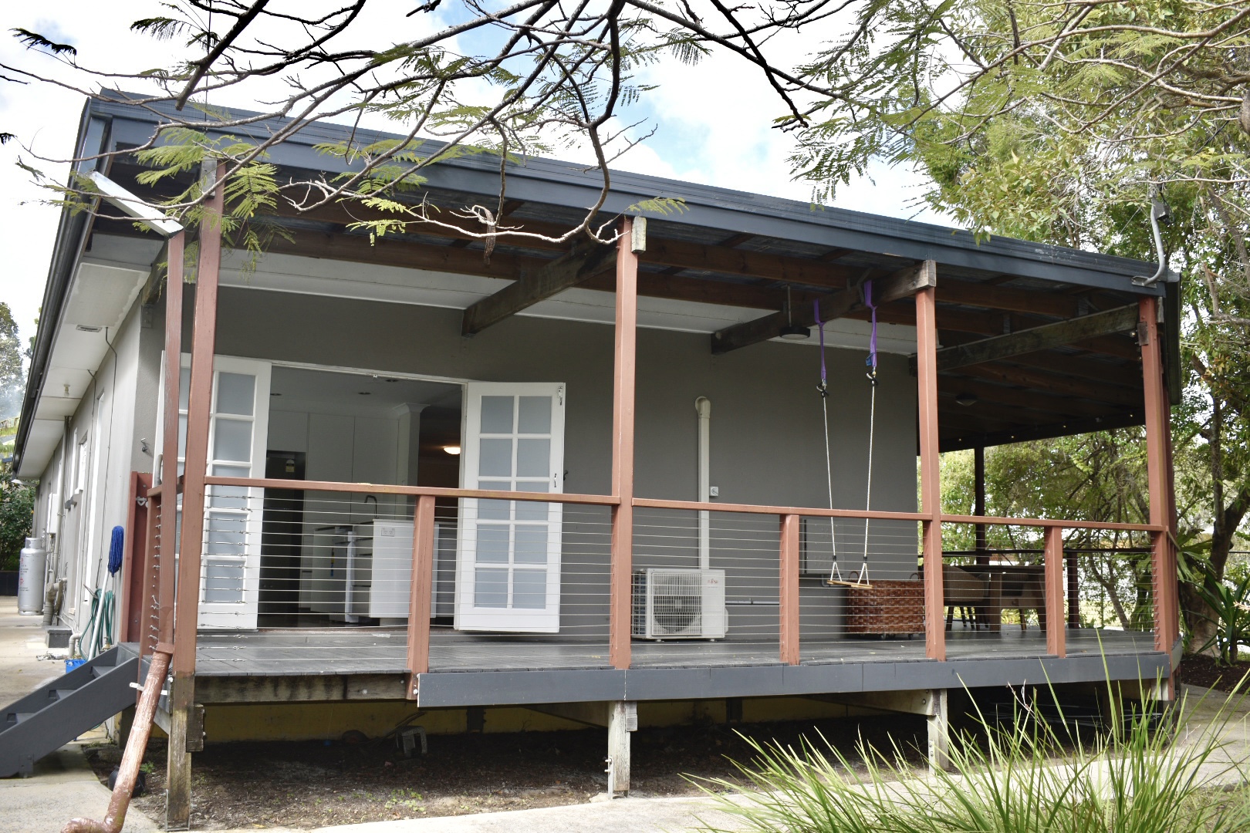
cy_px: 416
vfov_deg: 38.4
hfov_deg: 55.1
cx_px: 625
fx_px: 1198
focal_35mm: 34
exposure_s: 1/125
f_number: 5.6
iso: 110
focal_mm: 23
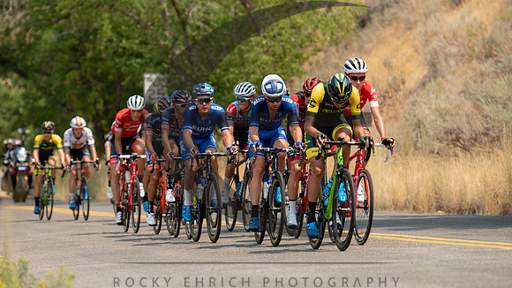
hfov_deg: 9.8
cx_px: 251
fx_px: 3000
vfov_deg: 5.5
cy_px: 137
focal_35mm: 221
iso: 100
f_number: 4
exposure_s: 1/1000
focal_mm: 160
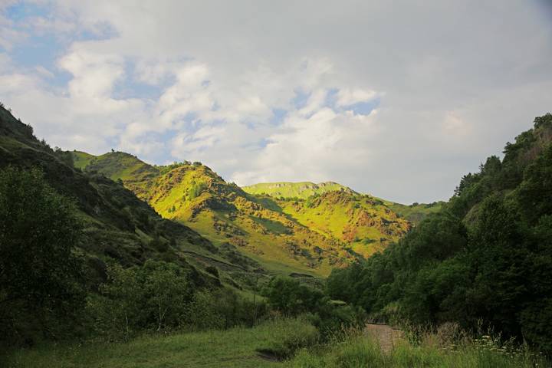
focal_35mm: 30
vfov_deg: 43.6
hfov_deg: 61.9
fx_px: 460
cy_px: 184
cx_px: 276
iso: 200
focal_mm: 30
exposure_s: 1/250
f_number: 5.6
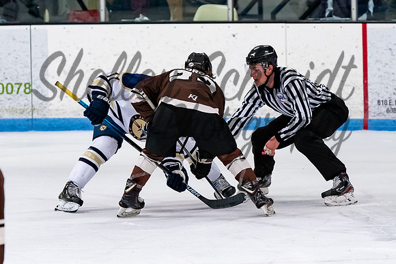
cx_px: 198
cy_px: 101
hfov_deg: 4.4
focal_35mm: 465
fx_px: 5119
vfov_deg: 3.0
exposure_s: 1/800
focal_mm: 175
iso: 2200
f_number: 3.5
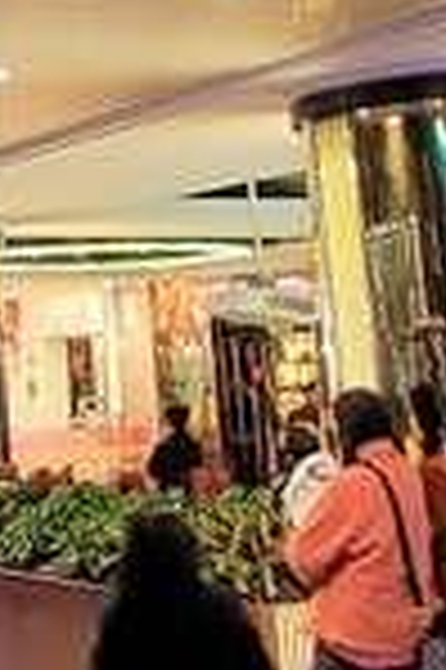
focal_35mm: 91
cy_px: -306
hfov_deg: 14.3
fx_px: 1695
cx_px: -167
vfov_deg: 19.7
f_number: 2.2
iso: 400
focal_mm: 2.2
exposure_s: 1/29
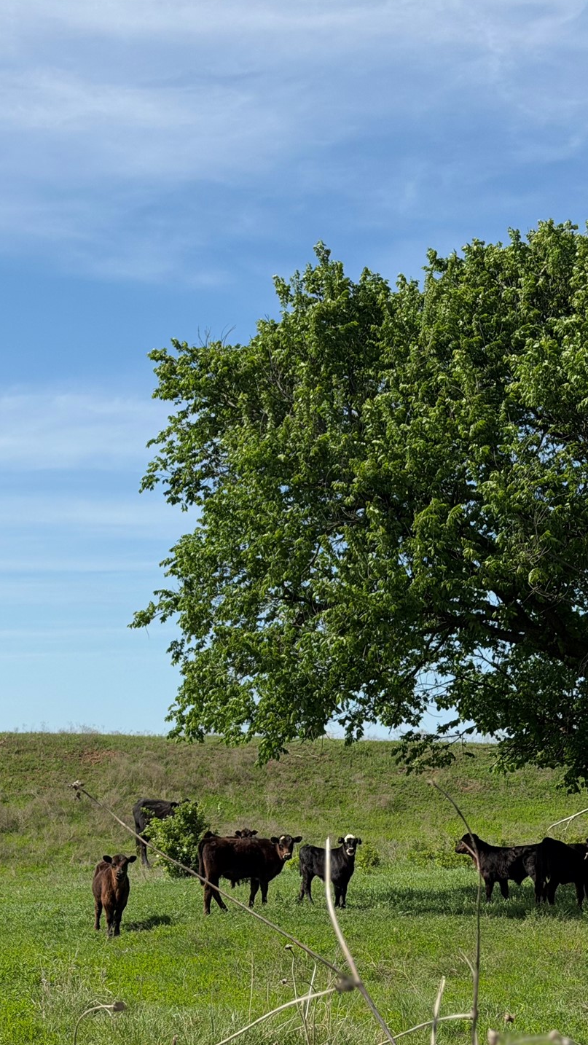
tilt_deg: +9.2
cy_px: 521
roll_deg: -0.3
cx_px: 68
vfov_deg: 30.1
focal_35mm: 70
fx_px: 1940
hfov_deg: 17.0
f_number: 1.78
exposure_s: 1/7874
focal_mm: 6.76
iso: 64
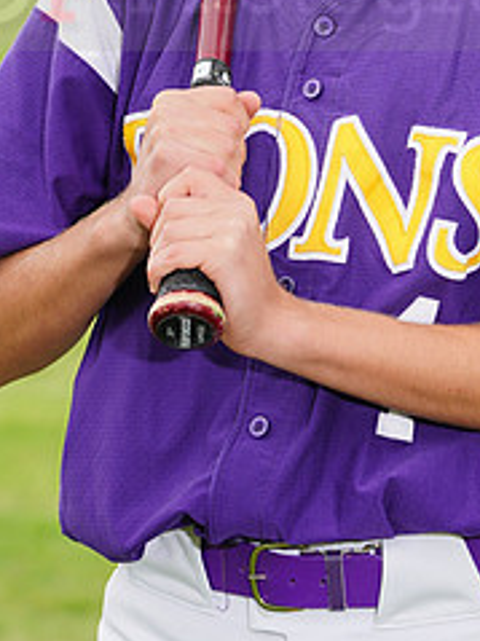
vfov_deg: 3.6
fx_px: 10141
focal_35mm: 548
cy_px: -35
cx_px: 323
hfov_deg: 2.7
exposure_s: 1/250
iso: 200
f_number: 9
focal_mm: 235
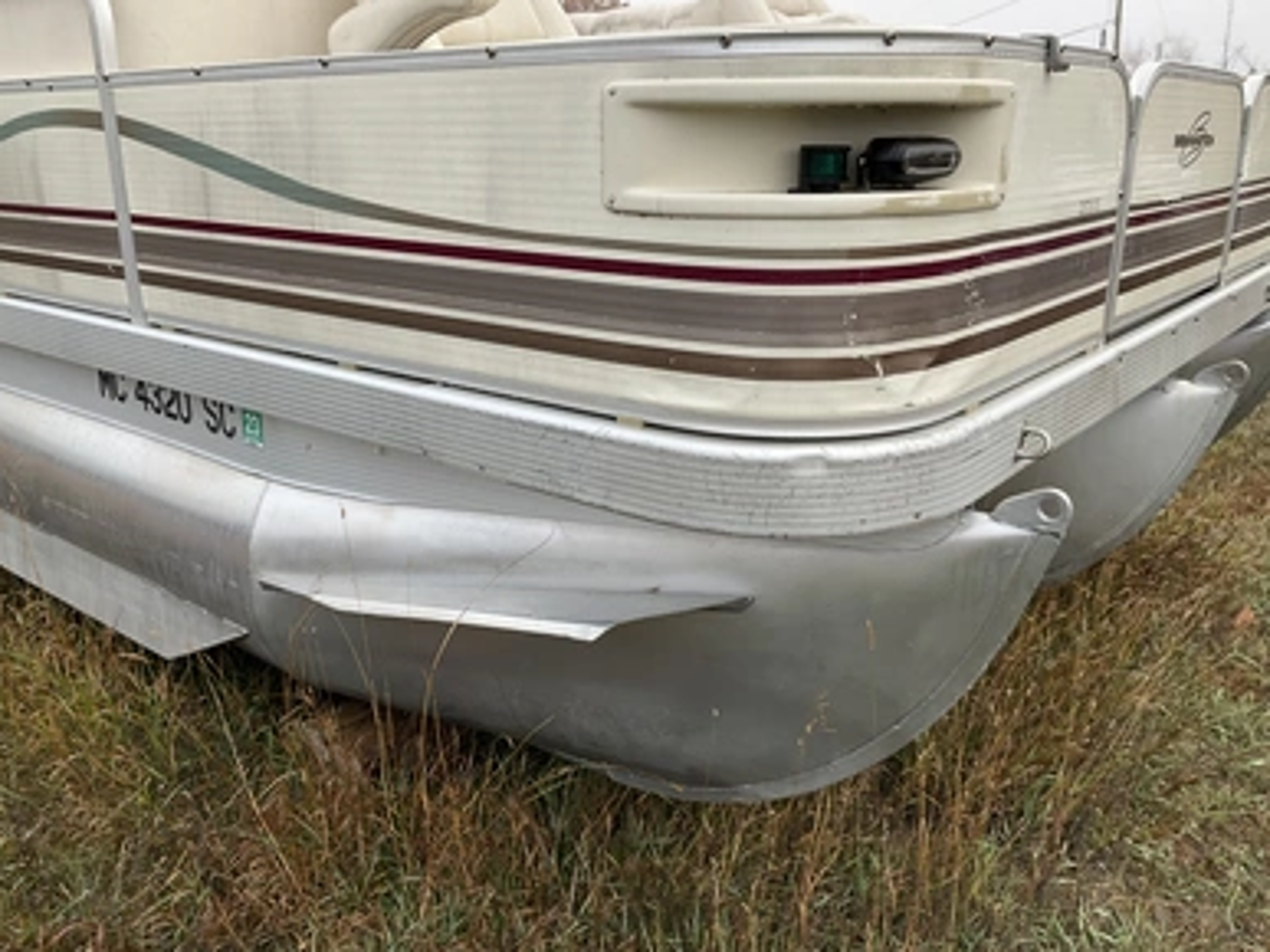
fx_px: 1100
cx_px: 617
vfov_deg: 46.8
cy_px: 463
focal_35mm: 30
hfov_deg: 60.0
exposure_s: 1/122
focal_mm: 3
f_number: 1.8
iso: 25
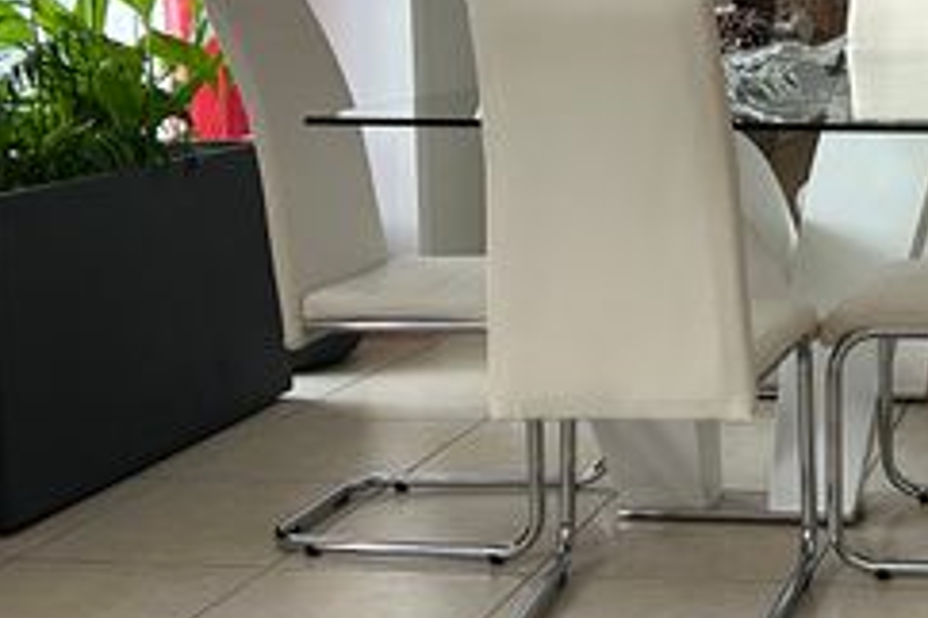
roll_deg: -0.2
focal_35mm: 67
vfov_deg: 20.1
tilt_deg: -5.9
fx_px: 1726
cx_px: 924
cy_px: 119
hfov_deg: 28.3
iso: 320
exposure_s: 1/60
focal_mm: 5.7
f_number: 1.5
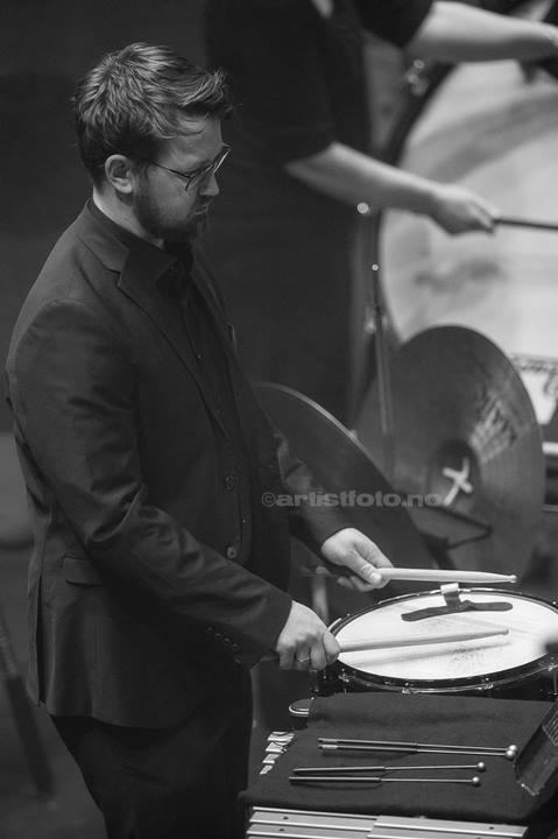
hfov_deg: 4.6
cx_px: 279
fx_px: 6985
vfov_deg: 6.9
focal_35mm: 300
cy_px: 420
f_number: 2.8
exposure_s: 1/1000
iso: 4000
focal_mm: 300
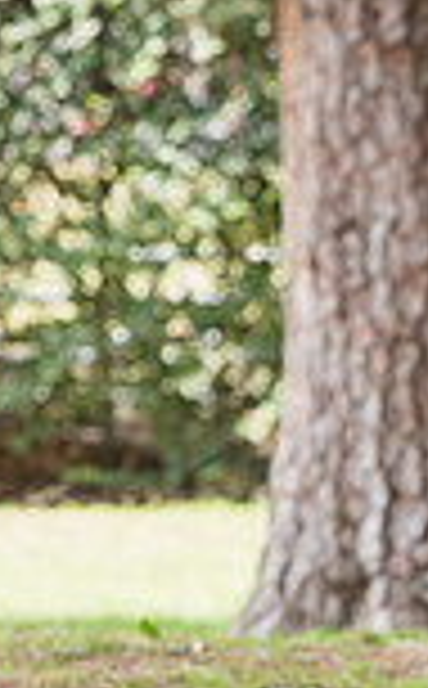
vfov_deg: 5.4
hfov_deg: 3.3
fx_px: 7332
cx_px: -698
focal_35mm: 391
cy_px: 90
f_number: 4.5
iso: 500
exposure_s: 1/800
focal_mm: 101
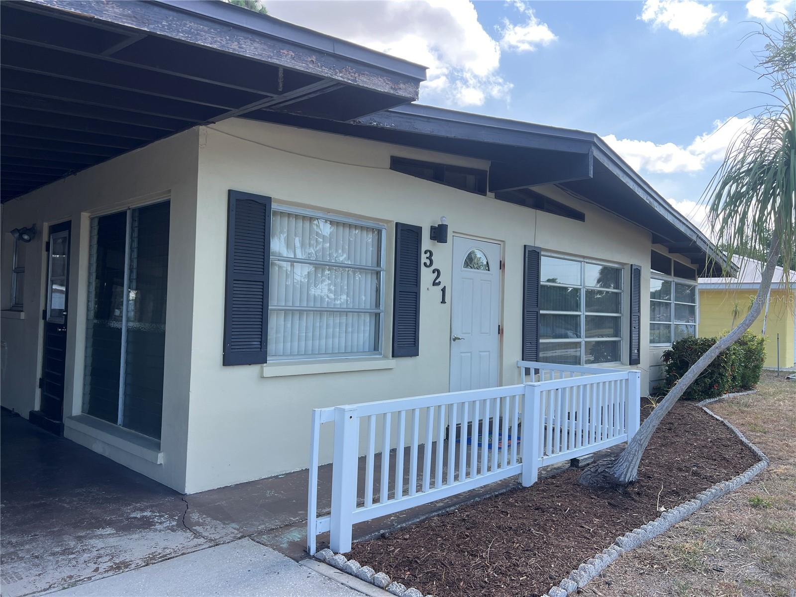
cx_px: 398
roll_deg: -1.6
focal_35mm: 26
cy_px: 298
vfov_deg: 53.1
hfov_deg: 67.3
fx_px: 598
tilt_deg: +1.5
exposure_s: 1/1089
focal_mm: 5.7
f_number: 1.5
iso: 50
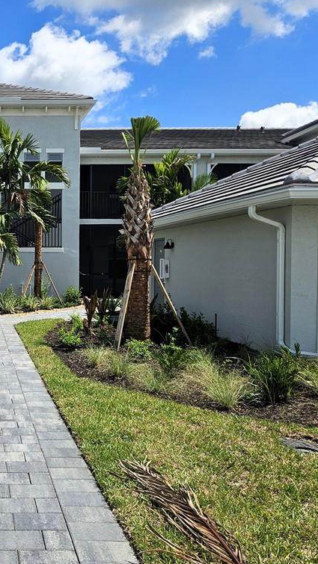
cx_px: -13
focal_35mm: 34
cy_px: 279
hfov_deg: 31.5
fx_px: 509
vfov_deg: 58.0
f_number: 1.8
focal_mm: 5.4
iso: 25
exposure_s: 1/2510
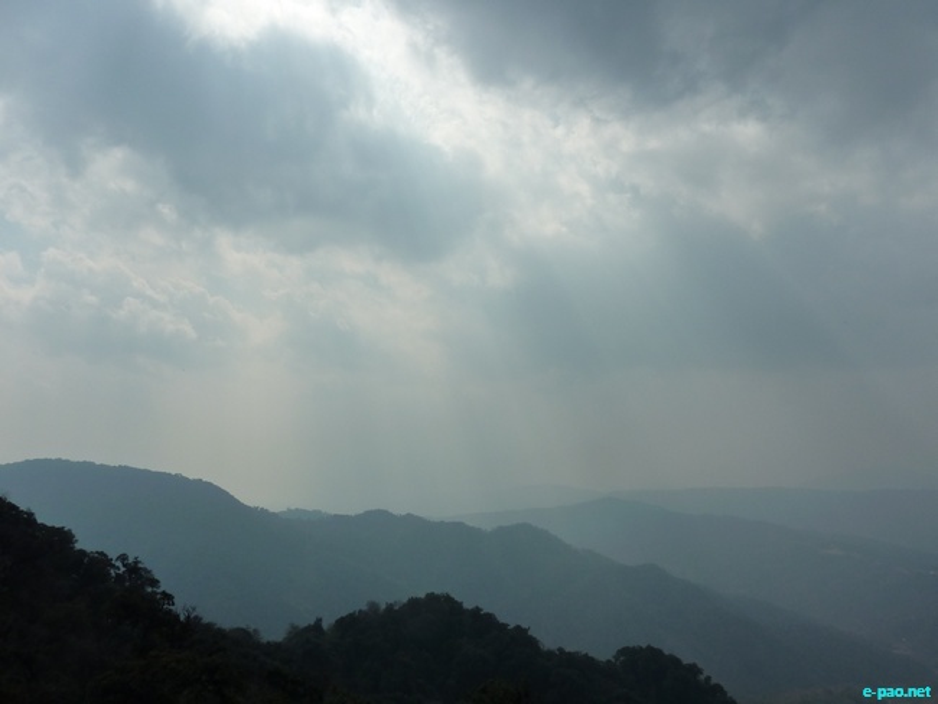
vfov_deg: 54.9
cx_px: 469
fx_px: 678
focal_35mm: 25
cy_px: 352
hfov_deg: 69.4
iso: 125
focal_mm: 4.1
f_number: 5.6
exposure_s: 1/800
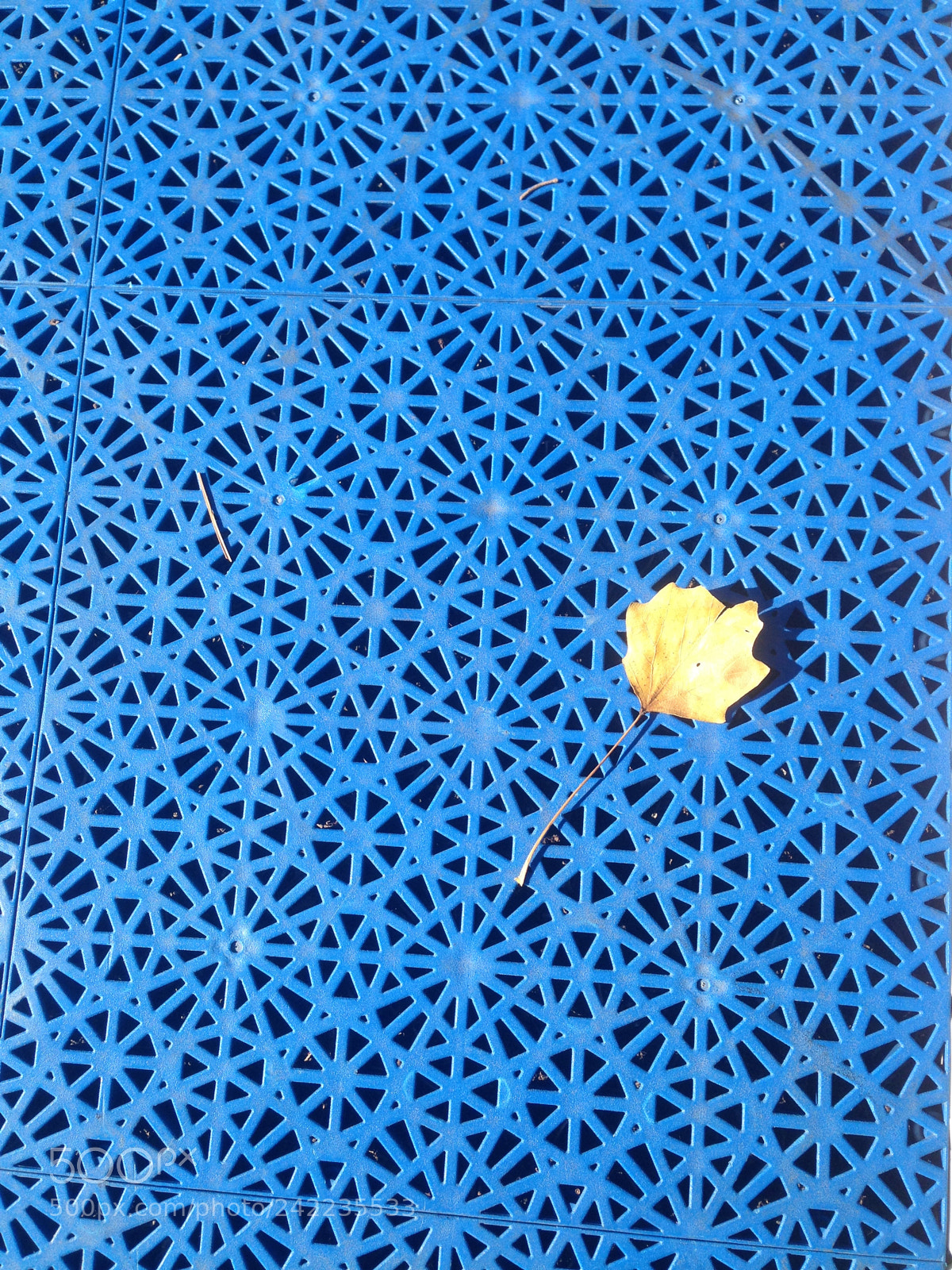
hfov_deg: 42.9
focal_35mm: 33
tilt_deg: -78.5
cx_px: 476
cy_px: 635
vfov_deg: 55.4
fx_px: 1210
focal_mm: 4.12
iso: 50
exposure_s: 1/919
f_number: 2.4
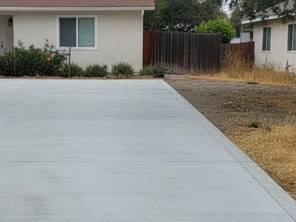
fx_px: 410
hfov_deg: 38.9
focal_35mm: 48
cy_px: 133
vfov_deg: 30.2
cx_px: 84
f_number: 1.78
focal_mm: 6.8
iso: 733
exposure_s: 1/1451
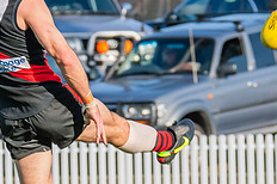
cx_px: 54
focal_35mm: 1066
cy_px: 28
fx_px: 8191
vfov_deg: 1.3
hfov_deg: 1.9
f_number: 10
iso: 800
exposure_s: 1/1250
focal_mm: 250
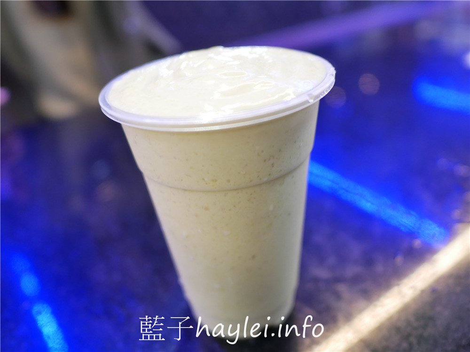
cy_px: 176
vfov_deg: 46.8
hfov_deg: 60.0
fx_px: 407
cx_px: 235
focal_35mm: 30
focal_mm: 15
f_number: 1.7
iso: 320
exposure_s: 1/60
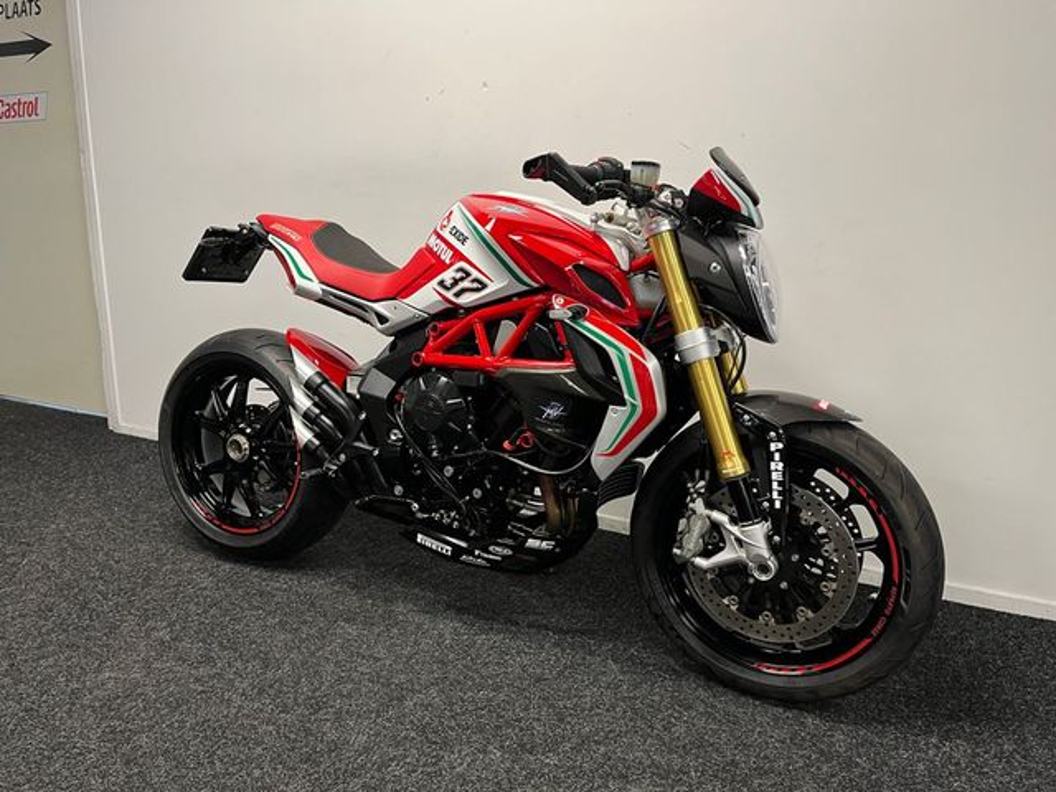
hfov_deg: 67.3
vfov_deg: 53.1
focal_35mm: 26
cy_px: 396
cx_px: 528
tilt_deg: -12.7
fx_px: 793
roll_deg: -0.8
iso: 125
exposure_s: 1/50
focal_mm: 5.1
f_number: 1.6
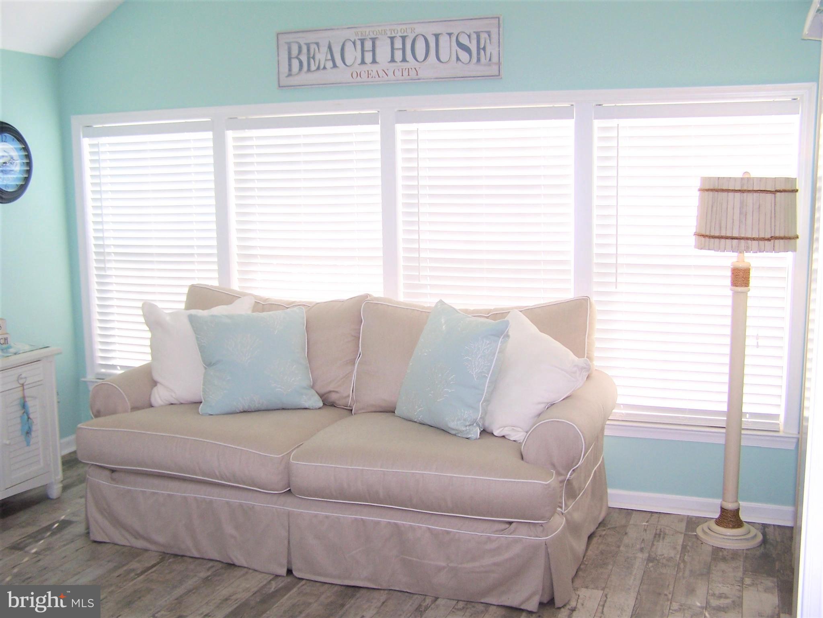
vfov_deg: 37.7
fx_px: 904
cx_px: 412
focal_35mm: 38
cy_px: 309
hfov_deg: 49.0
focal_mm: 6.3
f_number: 2.8
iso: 80
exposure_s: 1/180
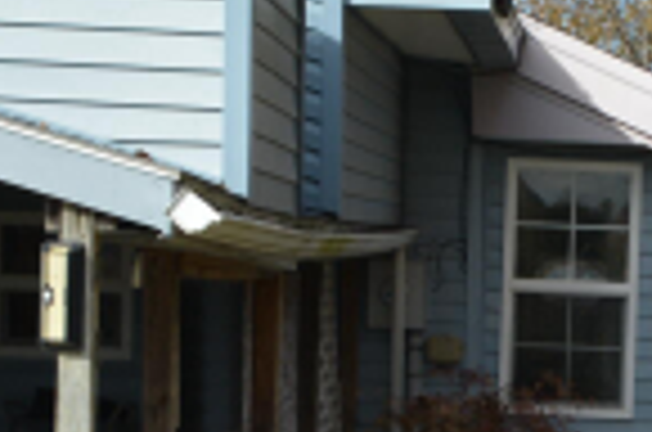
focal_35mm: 140
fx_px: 2530
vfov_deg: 9.7
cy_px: 468
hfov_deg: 14.2
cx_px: 809
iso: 140
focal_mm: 18
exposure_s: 1/250
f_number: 8
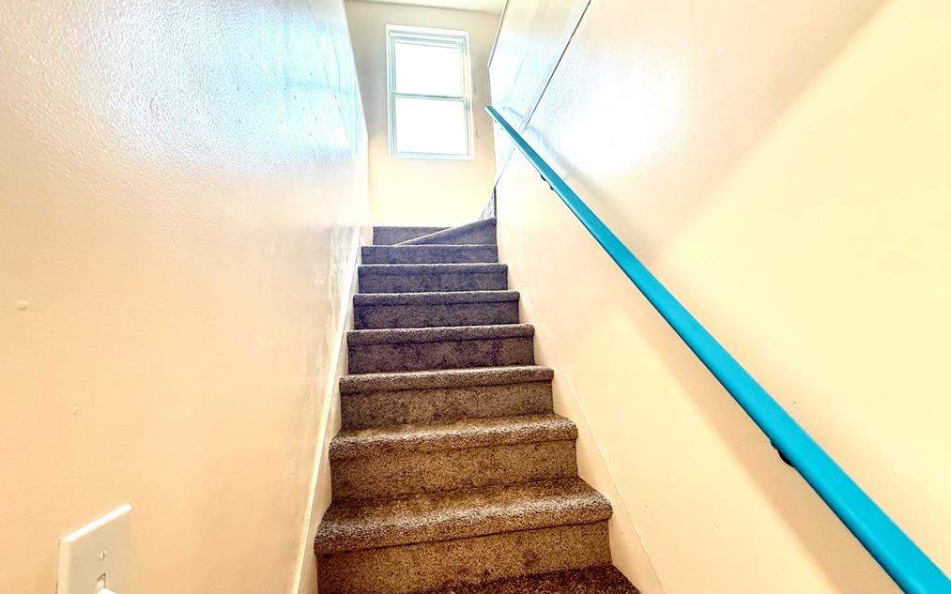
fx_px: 389
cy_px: 333
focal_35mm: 15
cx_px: 472
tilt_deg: +4.6
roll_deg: +2.9
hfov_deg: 101.5
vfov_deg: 74.5
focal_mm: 2.22
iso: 250
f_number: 2.2
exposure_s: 1/60
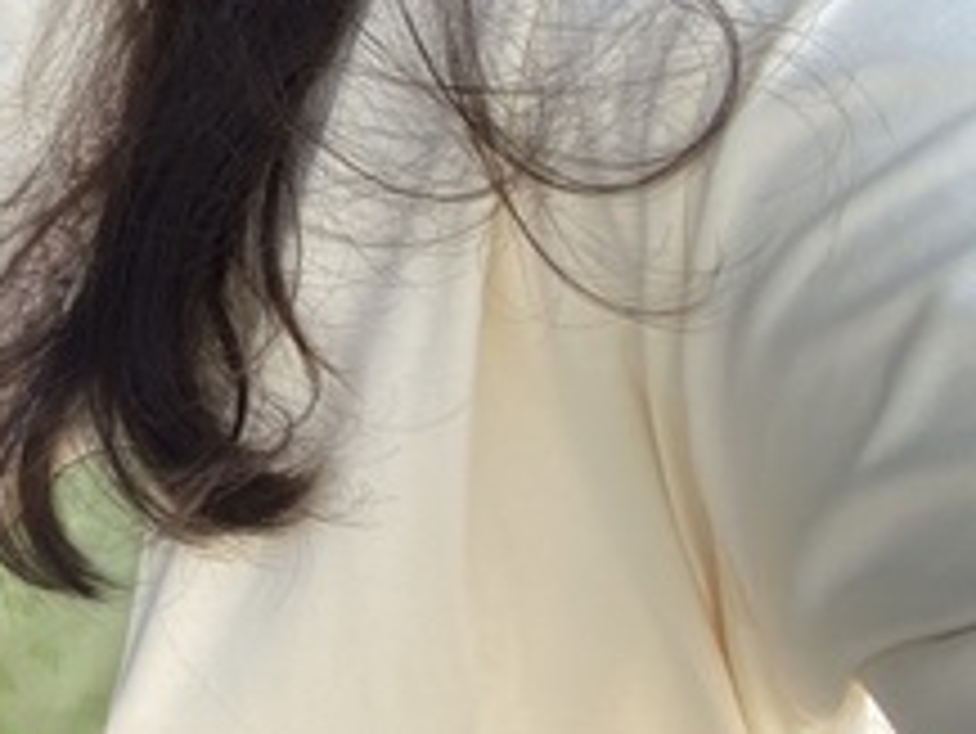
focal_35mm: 73
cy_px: -198
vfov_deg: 18.8
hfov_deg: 23.1
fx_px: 2059
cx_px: -351
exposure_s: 1/122
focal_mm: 2.71
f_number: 2.2
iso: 32
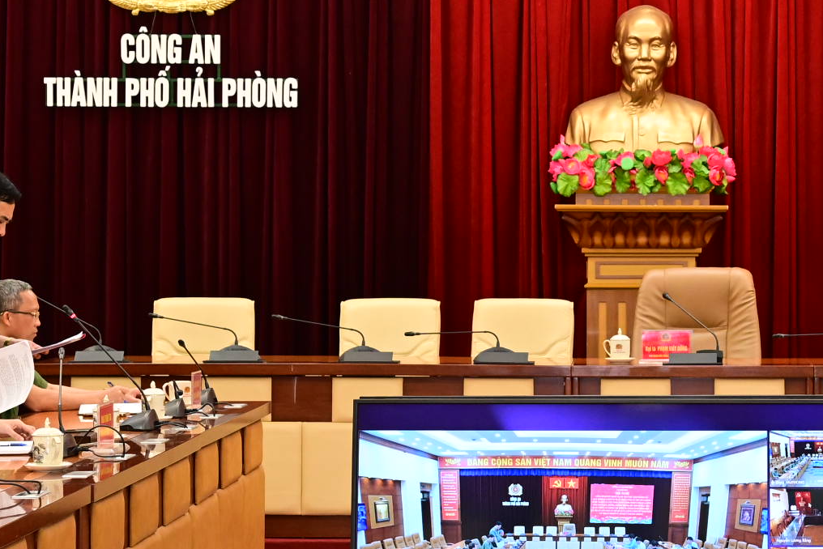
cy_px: 211
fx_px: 2721
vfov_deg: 11.5
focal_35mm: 119
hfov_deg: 17.1
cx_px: 662
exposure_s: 1/160
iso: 1600
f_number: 4
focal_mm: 40
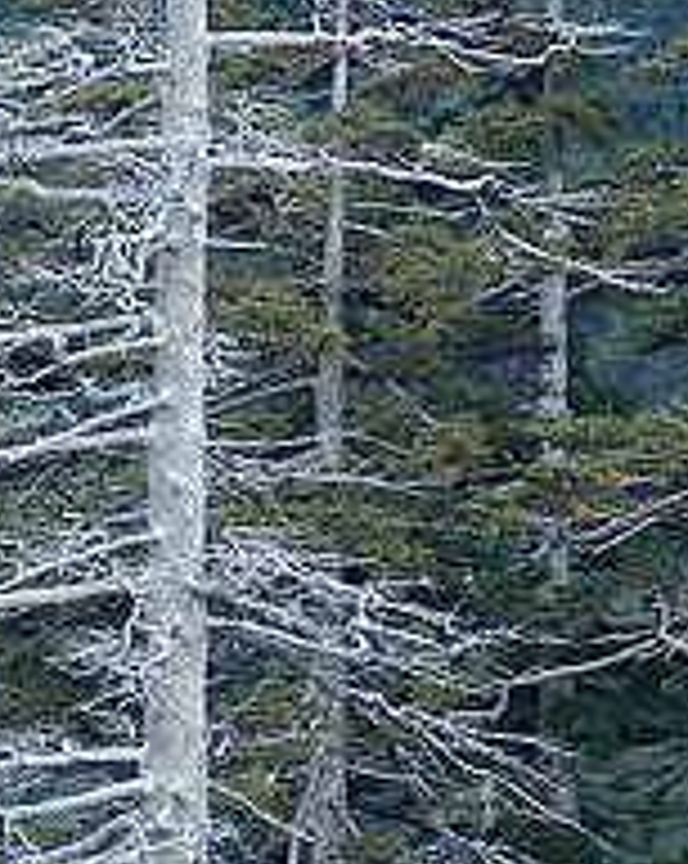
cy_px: -32
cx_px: 555
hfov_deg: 1.5
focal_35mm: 1058
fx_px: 26993
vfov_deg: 1.8
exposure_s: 1/320
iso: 400
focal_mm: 180
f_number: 5.6
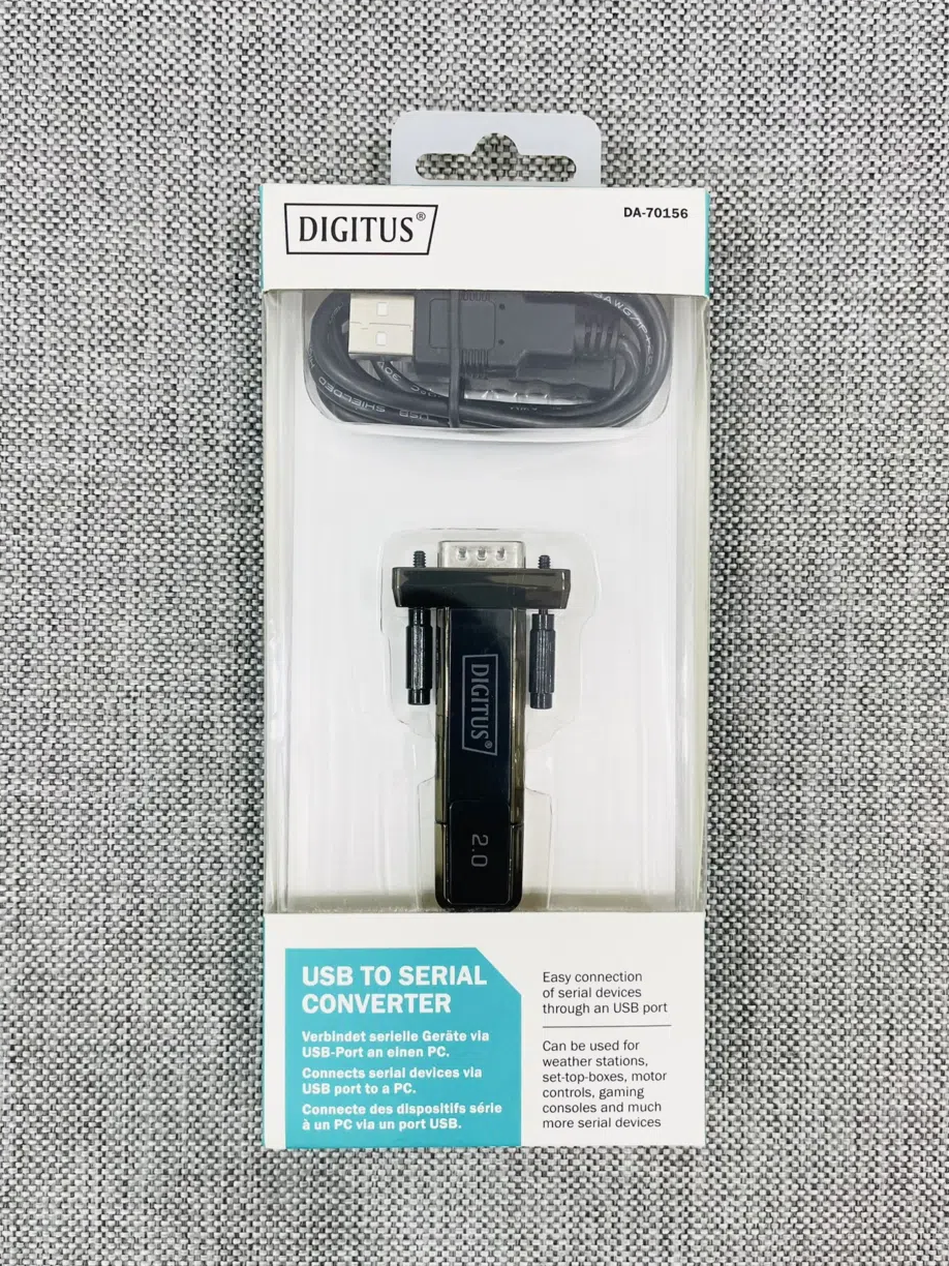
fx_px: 1060
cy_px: 669
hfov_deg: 48.2
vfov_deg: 61.6
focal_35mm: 29
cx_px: 500
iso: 100
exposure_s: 1/100
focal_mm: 4.2
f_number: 1.6
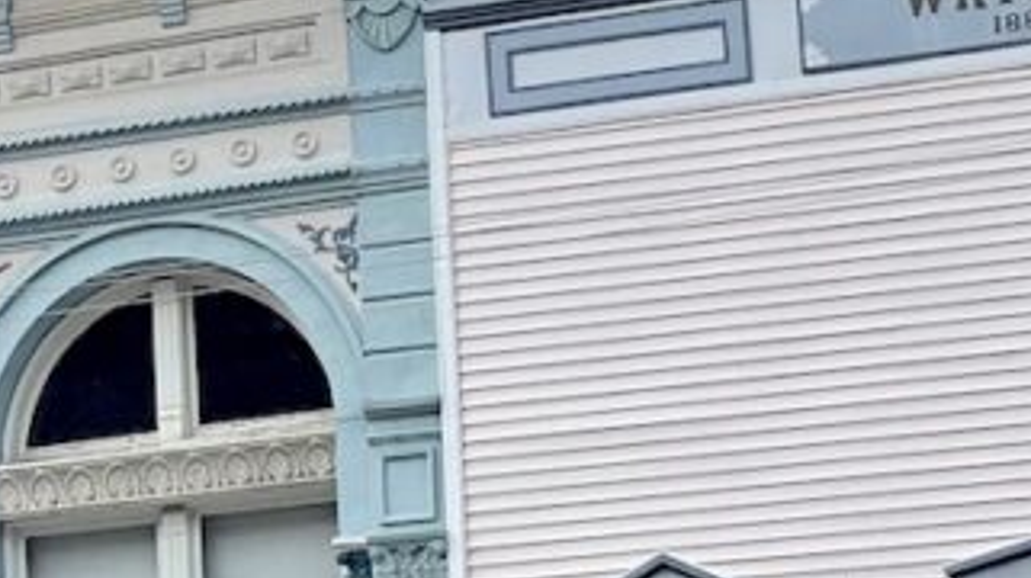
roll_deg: +1.9
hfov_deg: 11.7
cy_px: 334
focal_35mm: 181
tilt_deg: +14.0
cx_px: -193
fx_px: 4944
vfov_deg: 6.7
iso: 25
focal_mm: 6
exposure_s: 1/1065
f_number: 2
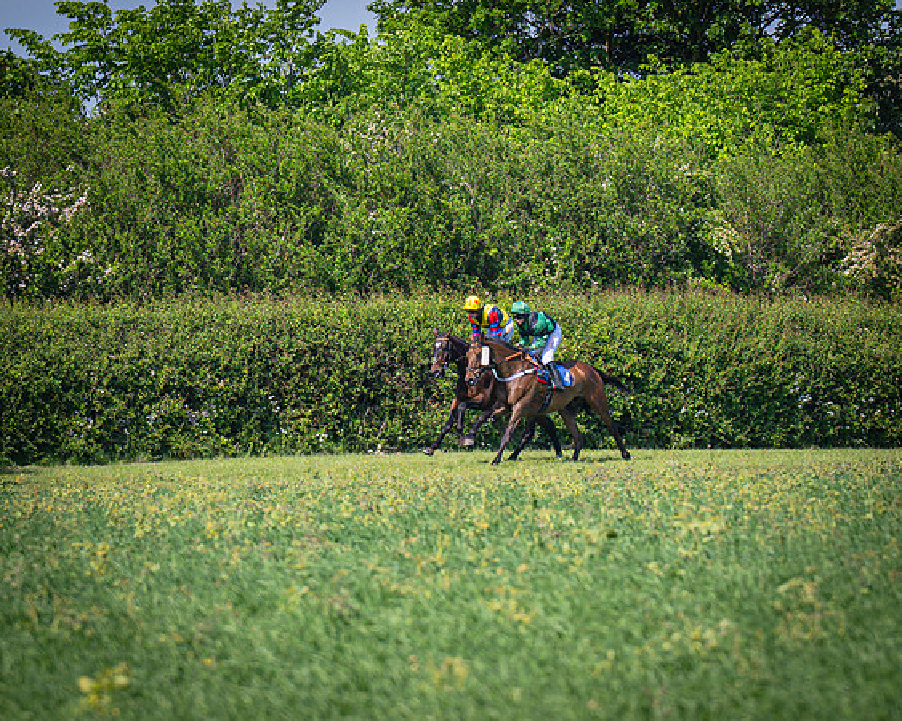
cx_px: 496
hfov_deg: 3.2
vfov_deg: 2.6
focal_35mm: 605
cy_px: 376
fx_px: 16143
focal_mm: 200
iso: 400
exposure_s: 1/2000
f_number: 5
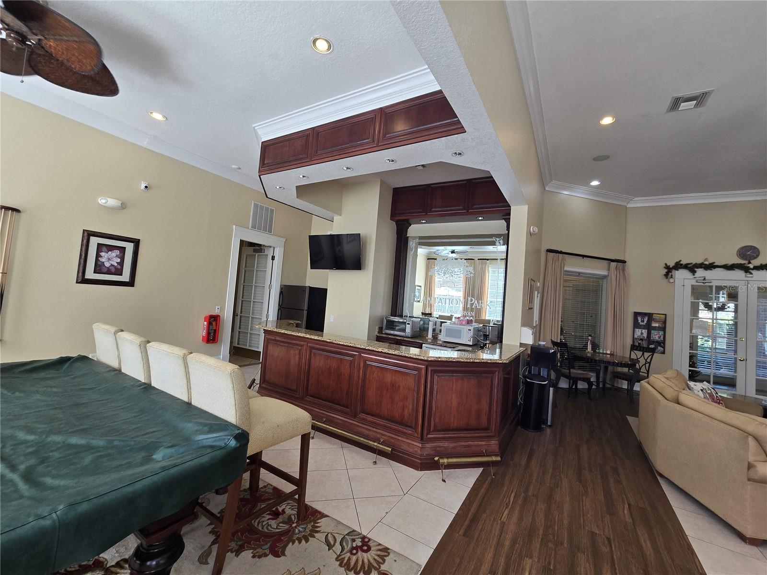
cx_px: 384
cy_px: 288
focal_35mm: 13
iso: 64
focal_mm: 2.2
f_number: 2.2
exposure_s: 1/120
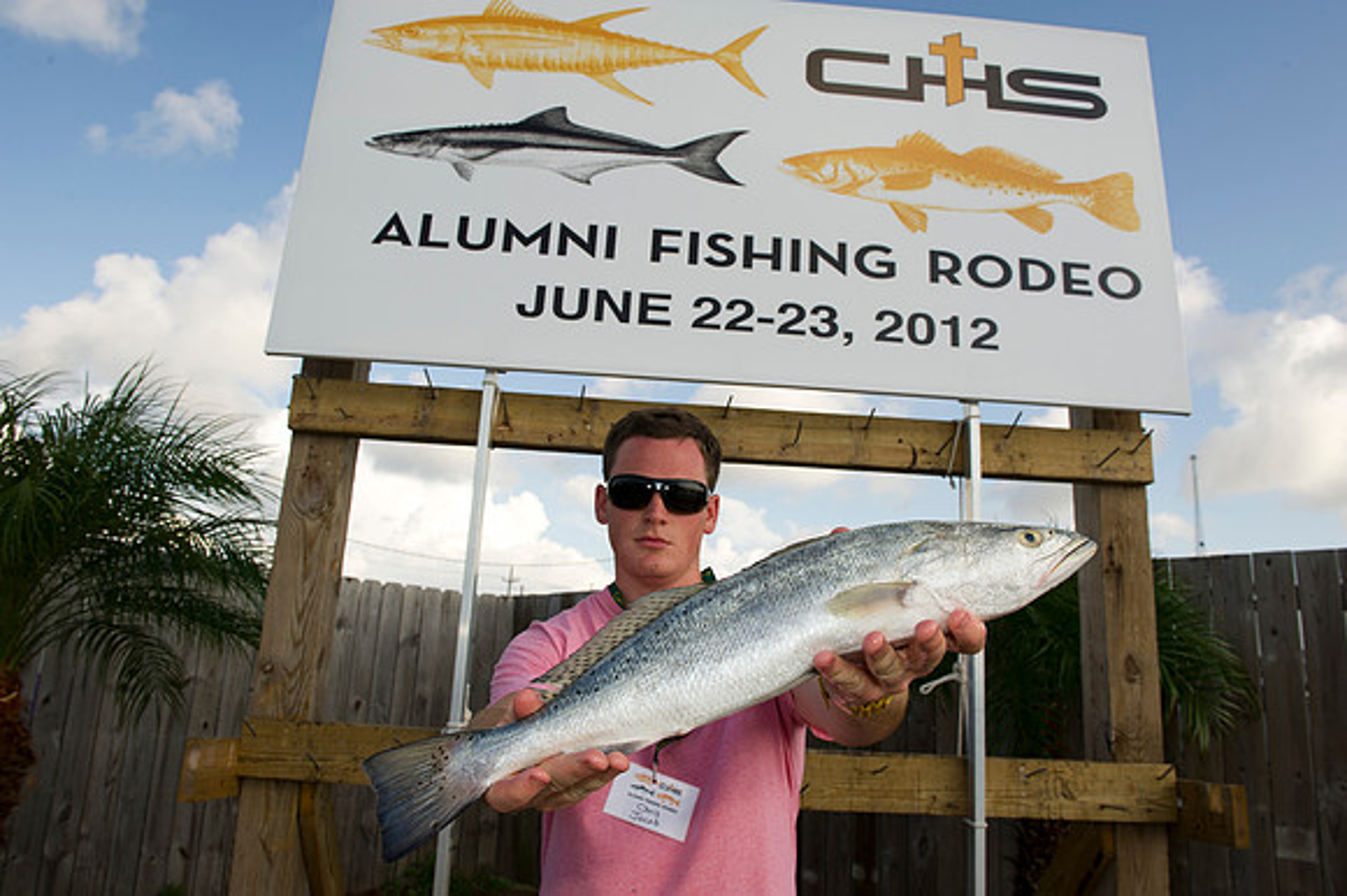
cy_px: 448
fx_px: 897
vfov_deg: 53.1
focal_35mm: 24
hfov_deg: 73.8
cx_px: 674
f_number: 8
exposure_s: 1/250
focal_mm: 24
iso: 200
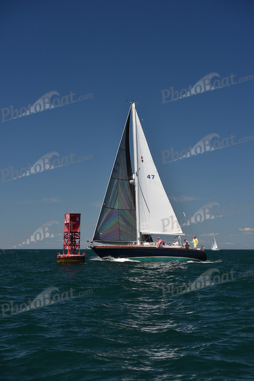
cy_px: 190
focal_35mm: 78
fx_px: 825
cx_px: 127
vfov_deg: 26.0
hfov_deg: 17.5
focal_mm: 78
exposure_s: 1/800
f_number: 5.6
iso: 250
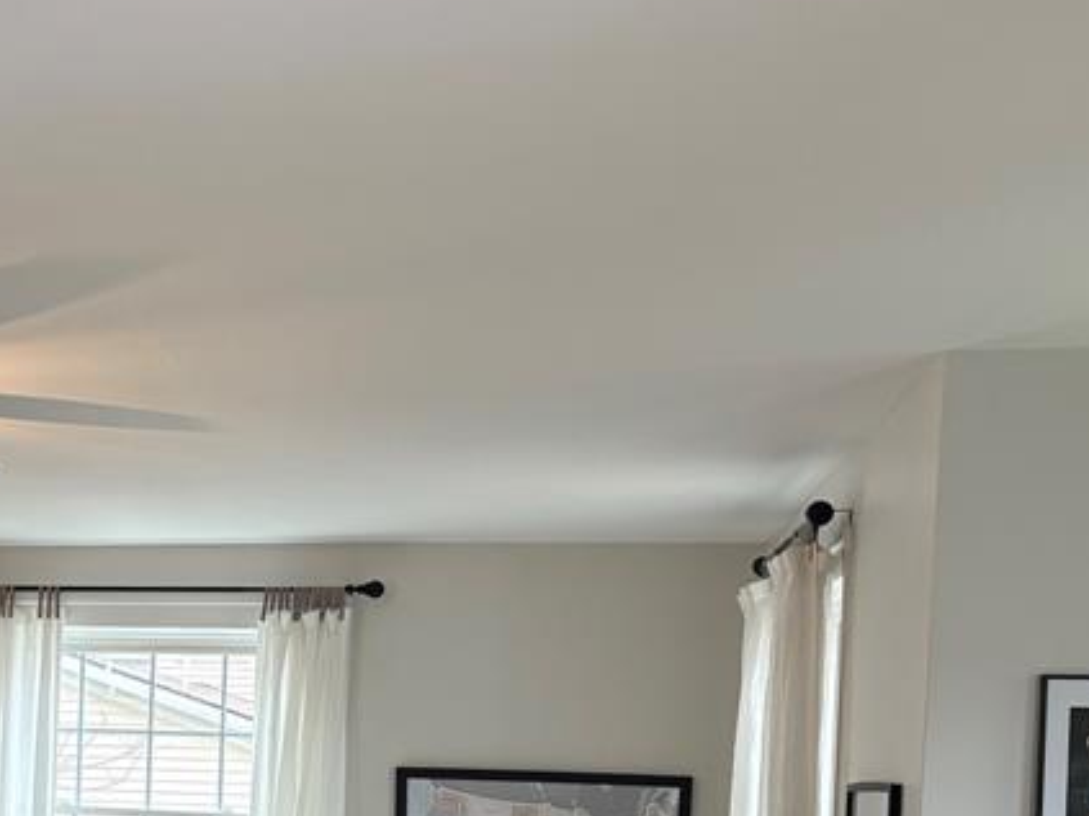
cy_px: 783
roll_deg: -2.8
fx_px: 1981
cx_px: -108
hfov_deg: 28.0
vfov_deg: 22.5
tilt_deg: +0.2
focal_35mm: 63
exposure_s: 1/60
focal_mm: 5.96
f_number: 1.6
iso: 160
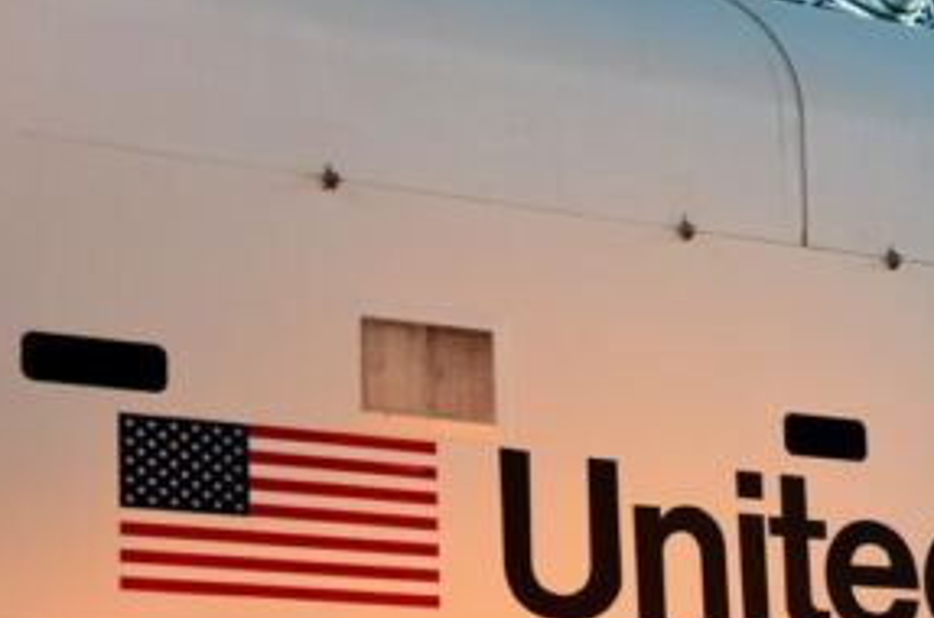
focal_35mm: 117
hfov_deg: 17.2
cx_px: 869
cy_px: 519
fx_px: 3032
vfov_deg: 11.6
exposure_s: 1/30
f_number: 4.2
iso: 400
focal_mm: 35
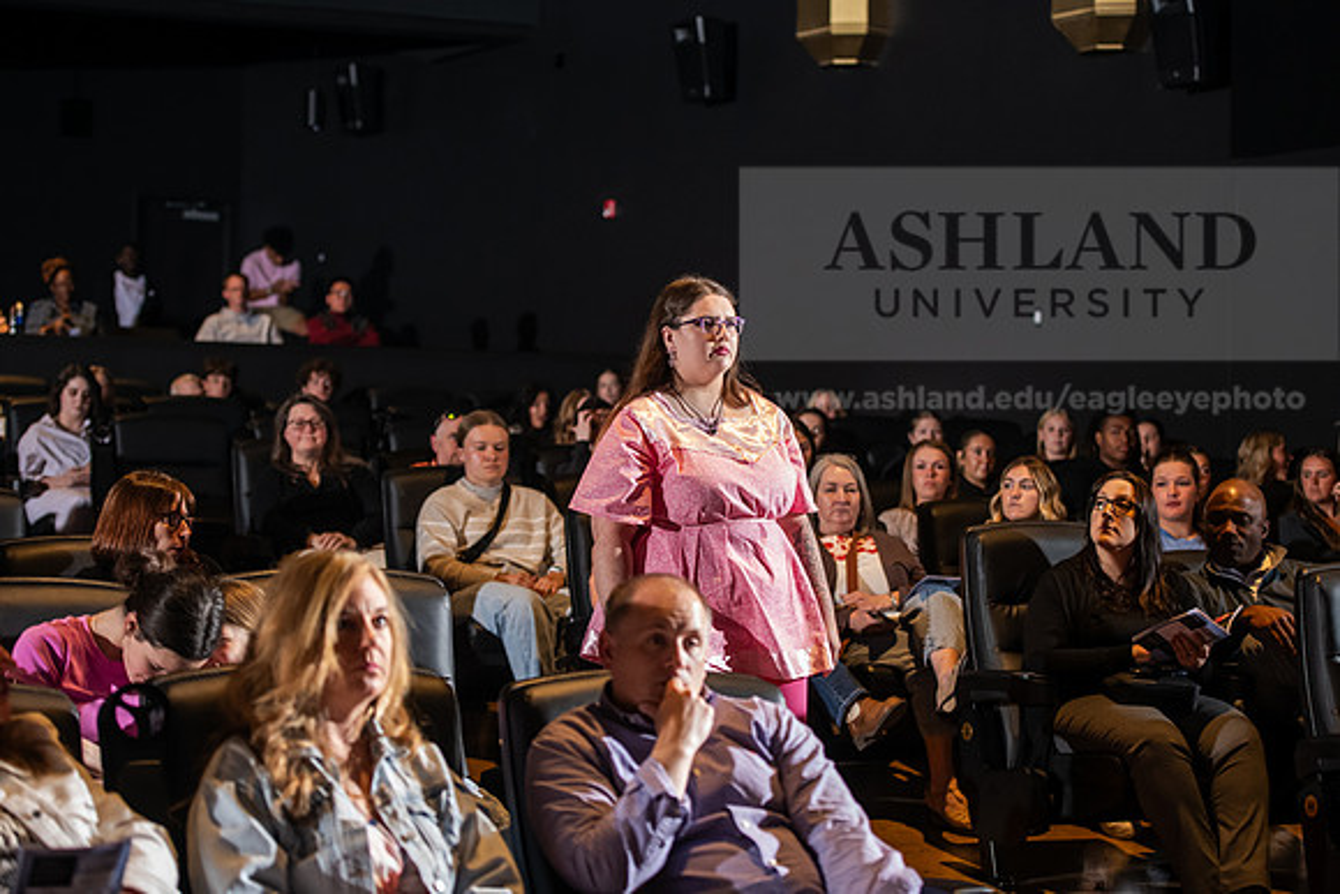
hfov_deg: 28.8
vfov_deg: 19.5
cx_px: 670
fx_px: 2606
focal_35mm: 70
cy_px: 447
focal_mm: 70
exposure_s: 1/250
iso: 2500
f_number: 3.2
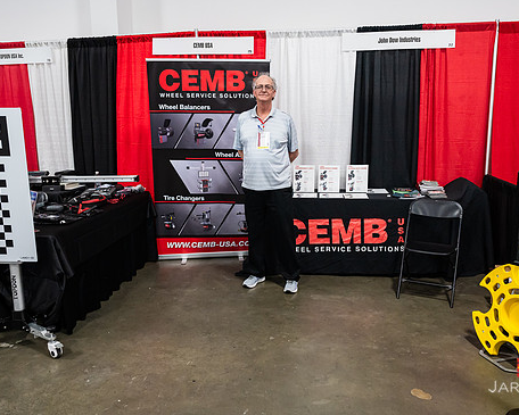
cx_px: 259
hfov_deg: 58.8
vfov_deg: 48.5
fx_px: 461
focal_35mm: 30
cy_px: 192
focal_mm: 24
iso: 4000
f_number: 4
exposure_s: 1/200
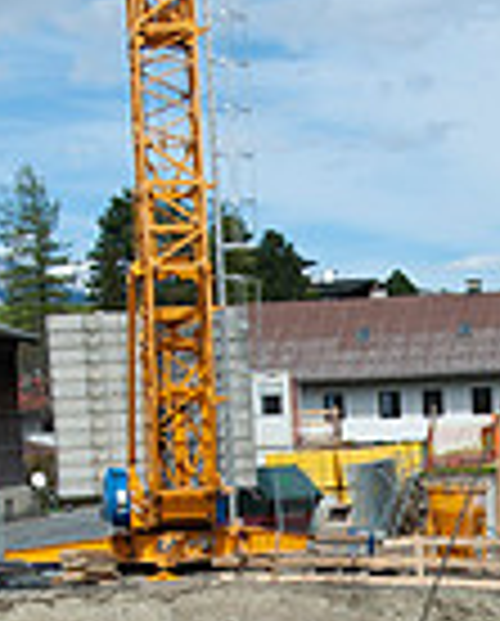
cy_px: 734
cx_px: 523
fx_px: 2028
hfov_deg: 13.8
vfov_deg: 16.7
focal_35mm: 110
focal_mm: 28
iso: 200
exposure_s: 1/1000
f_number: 8
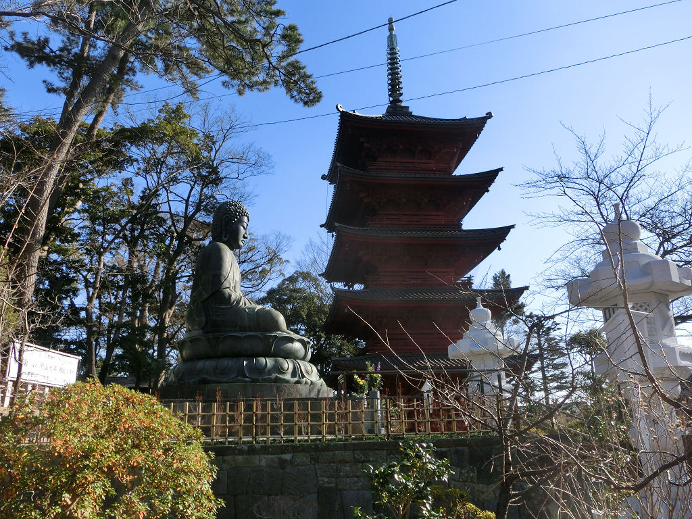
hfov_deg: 63.4
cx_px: 346
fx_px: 560
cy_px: 260
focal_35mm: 28
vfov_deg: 49.7
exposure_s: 1/1000
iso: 80
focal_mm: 5
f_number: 3
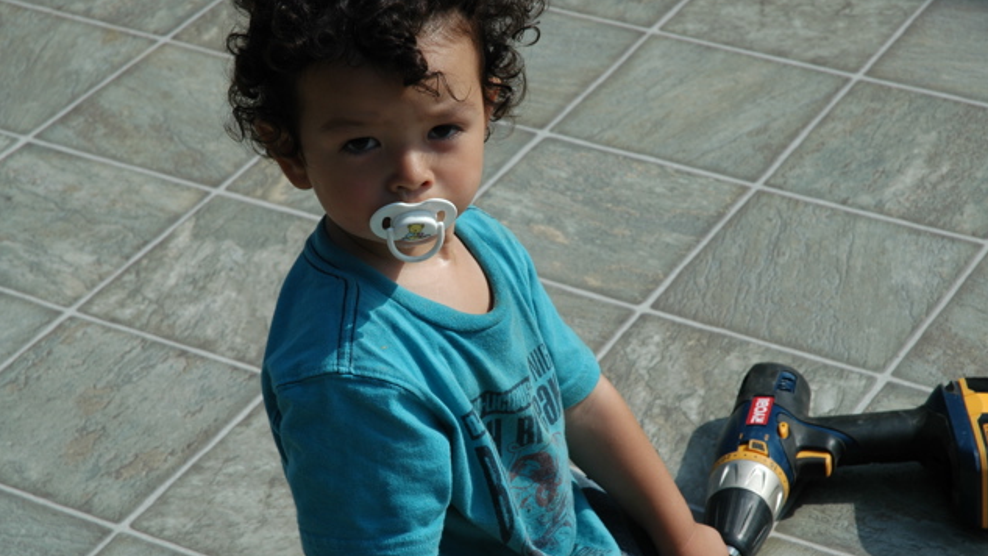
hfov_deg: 19.3
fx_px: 2908
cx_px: 496
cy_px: 298
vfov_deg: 10.9
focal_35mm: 111
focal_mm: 70
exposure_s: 1/400
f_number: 10
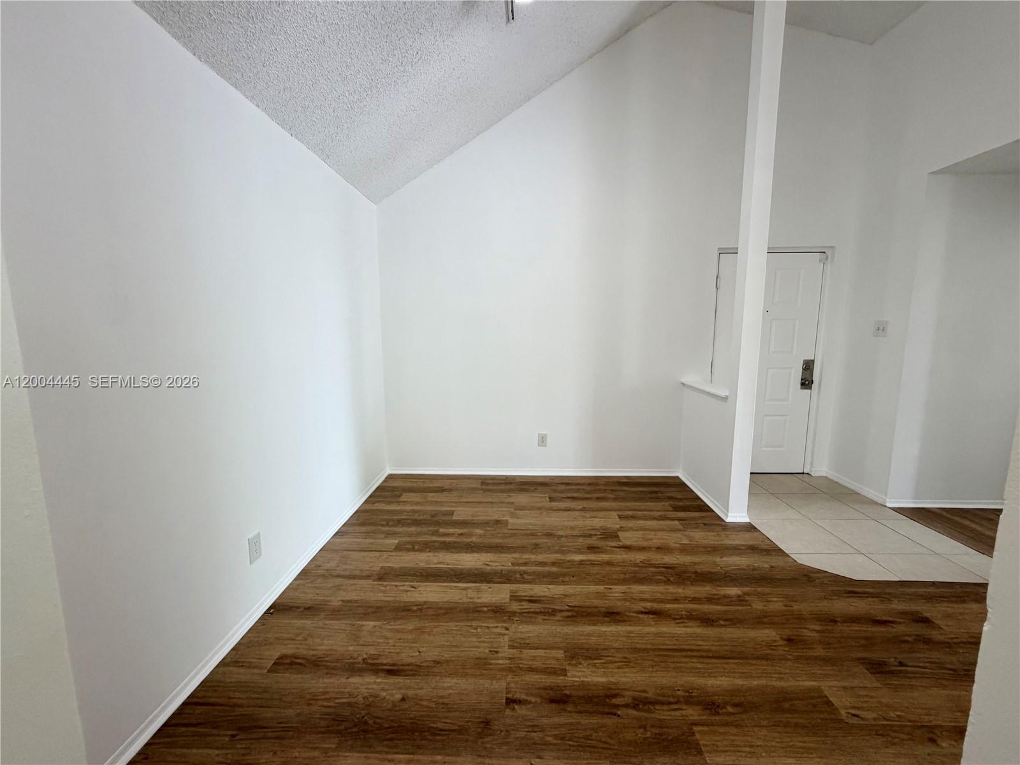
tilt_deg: -6.6
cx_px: 510
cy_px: 382
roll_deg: -0.3
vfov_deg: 85.7
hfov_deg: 102.1
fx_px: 413
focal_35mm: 14
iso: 160
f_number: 2.2
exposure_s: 1/120
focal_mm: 2.22
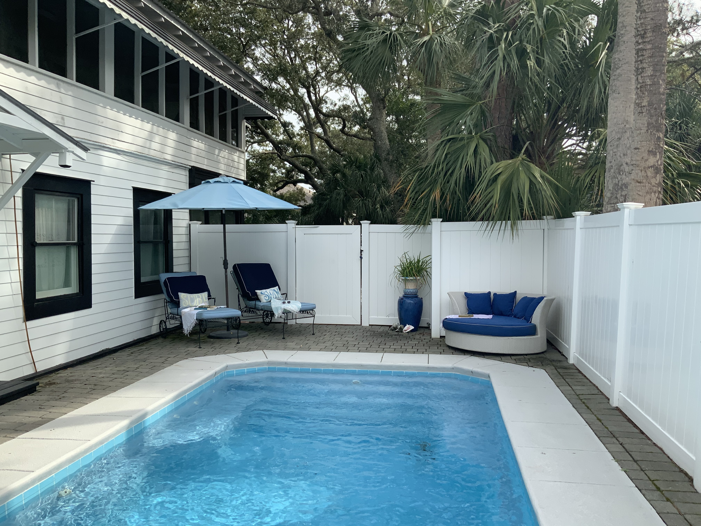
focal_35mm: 29
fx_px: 587
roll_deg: +0.5
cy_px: 263
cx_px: 350
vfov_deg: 48.2
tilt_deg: -1.2
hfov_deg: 61.7
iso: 16
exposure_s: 1/770
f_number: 1.8
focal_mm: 3
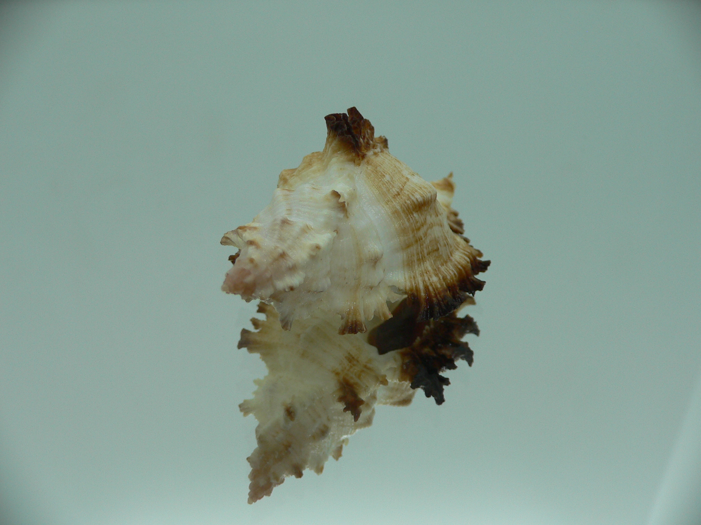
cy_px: 262
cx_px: 350
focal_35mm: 35
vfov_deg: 40.7
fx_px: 709
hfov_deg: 52.6
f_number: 2.8
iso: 80
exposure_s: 1/60
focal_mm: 4.6
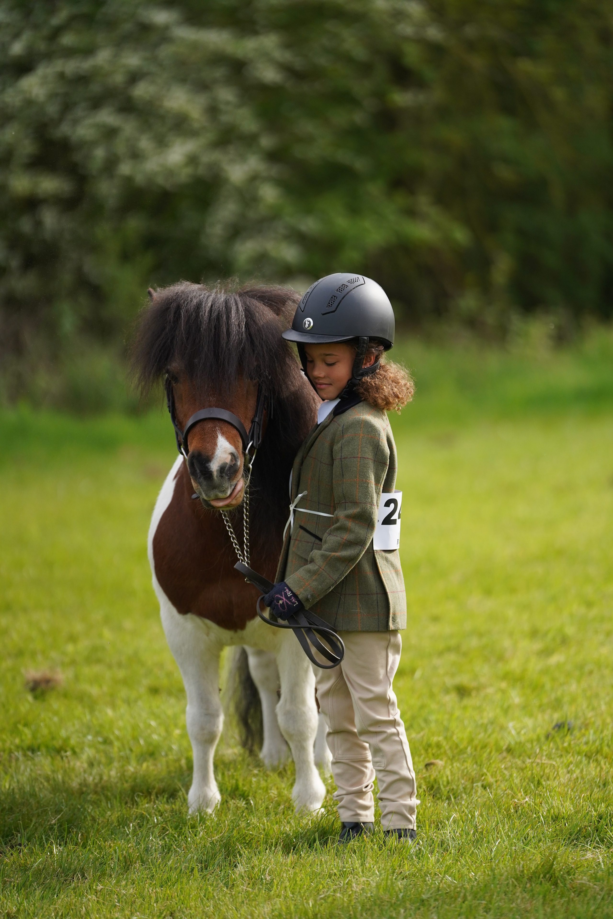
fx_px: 5108
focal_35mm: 200
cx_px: 306
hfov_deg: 6.9
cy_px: 460
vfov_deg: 10.3
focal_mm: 200
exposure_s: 1/3200
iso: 800
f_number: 2.8
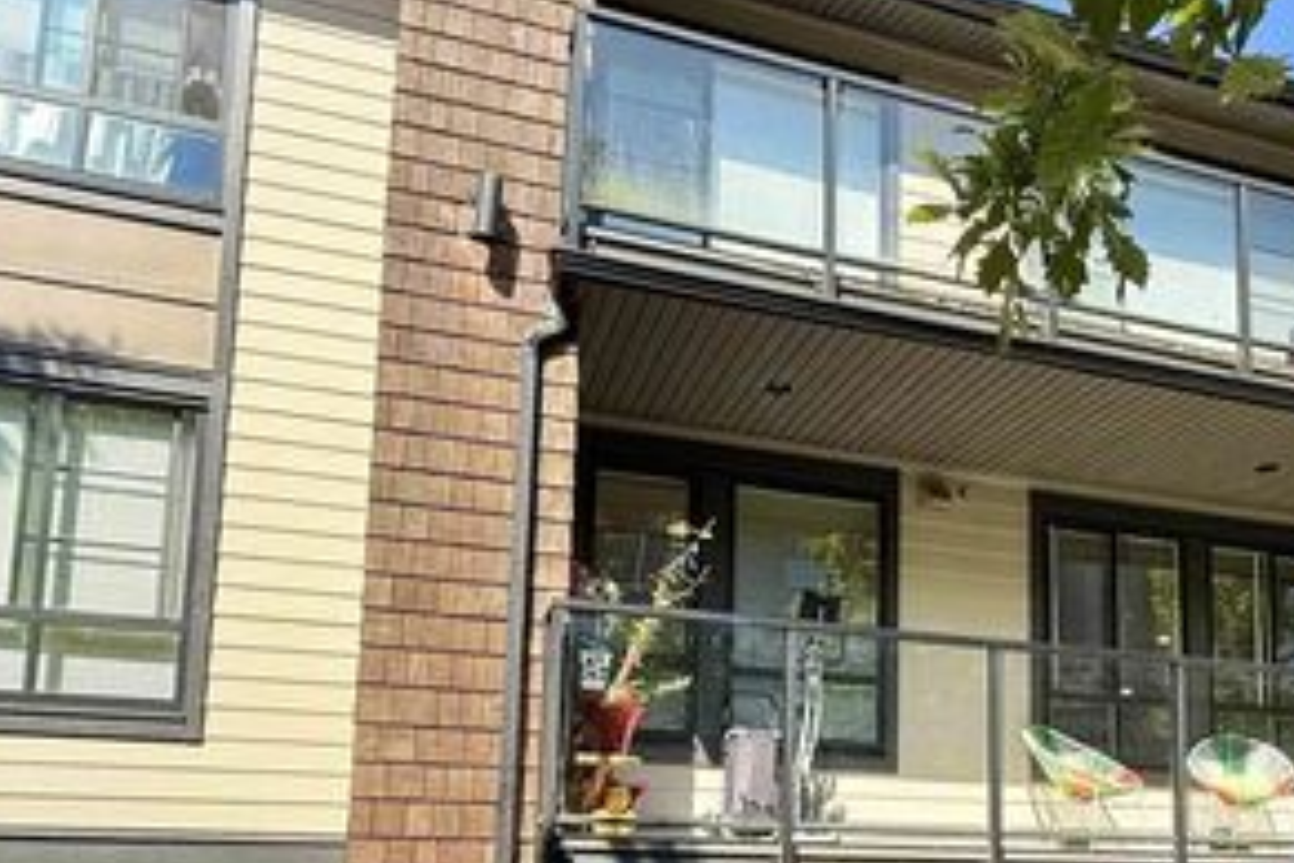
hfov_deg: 58.1
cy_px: 725
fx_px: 1150
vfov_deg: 39.1
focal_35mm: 32
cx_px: 792
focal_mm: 2.22
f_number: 2.2
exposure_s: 1/664
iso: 50
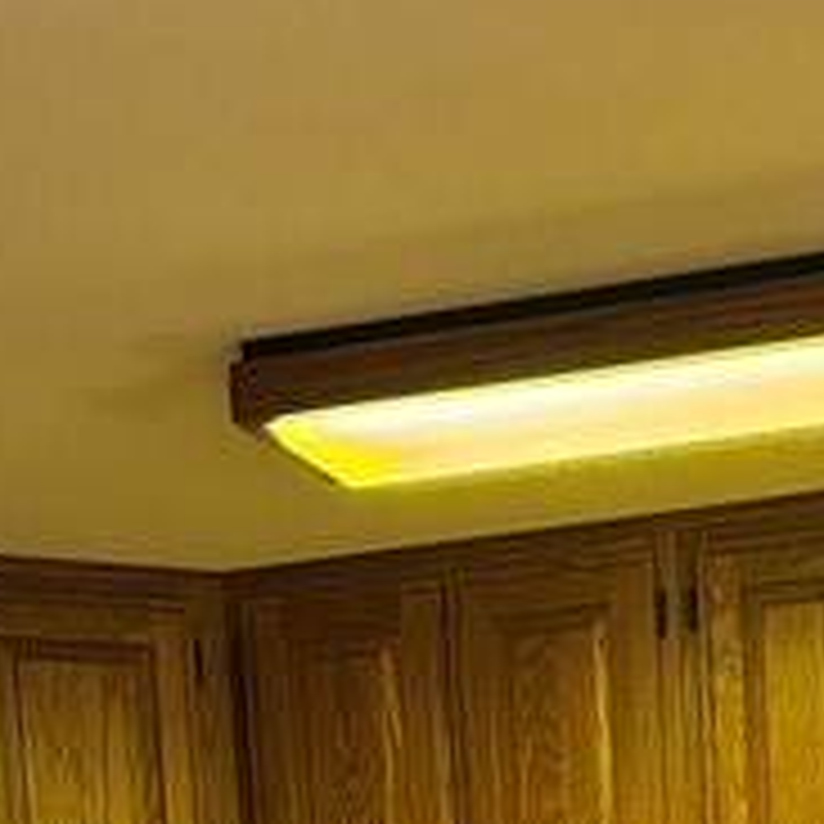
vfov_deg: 12.9
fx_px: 3205
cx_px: 545
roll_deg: +3.3
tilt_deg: -5.0
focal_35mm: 119
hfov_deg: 14.6
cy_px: 1612
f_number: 1.78
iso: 640
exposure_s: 1/40
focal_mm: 6.76
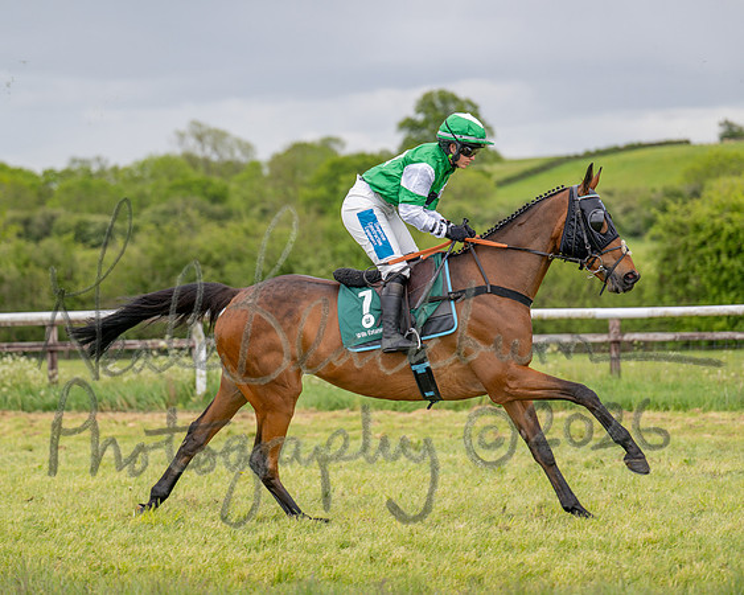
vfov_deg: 13.3
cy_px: 298
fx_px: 2553
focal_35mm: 116
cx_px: 298
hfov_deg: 16.6
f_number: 2.8
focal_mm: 103
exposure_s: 1/1250
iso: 200
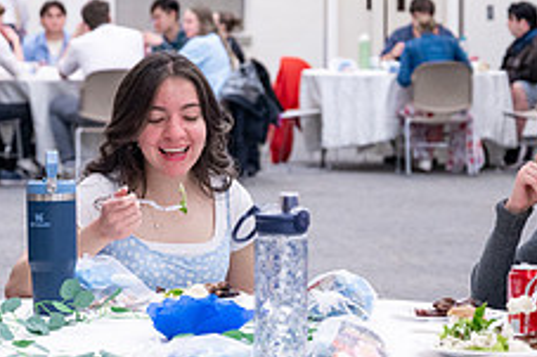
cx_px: 192
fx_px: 2668
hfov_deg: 11.5
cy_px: 192
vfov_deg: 7.7
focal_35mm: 179
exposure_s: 1/200
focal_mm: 70
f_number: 4
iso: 1600
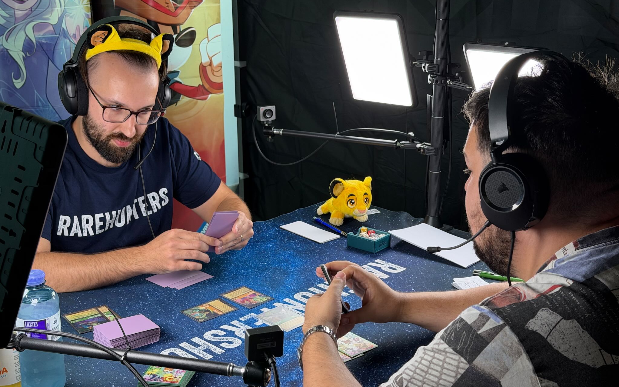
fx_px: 860
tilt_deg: -18.1
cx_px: 310
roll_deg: +1.0
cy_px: 206
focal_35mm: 51
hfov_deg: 39.6
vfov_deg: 25.3
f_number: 1.78
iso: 100
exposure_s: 1/85
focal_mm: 6.76
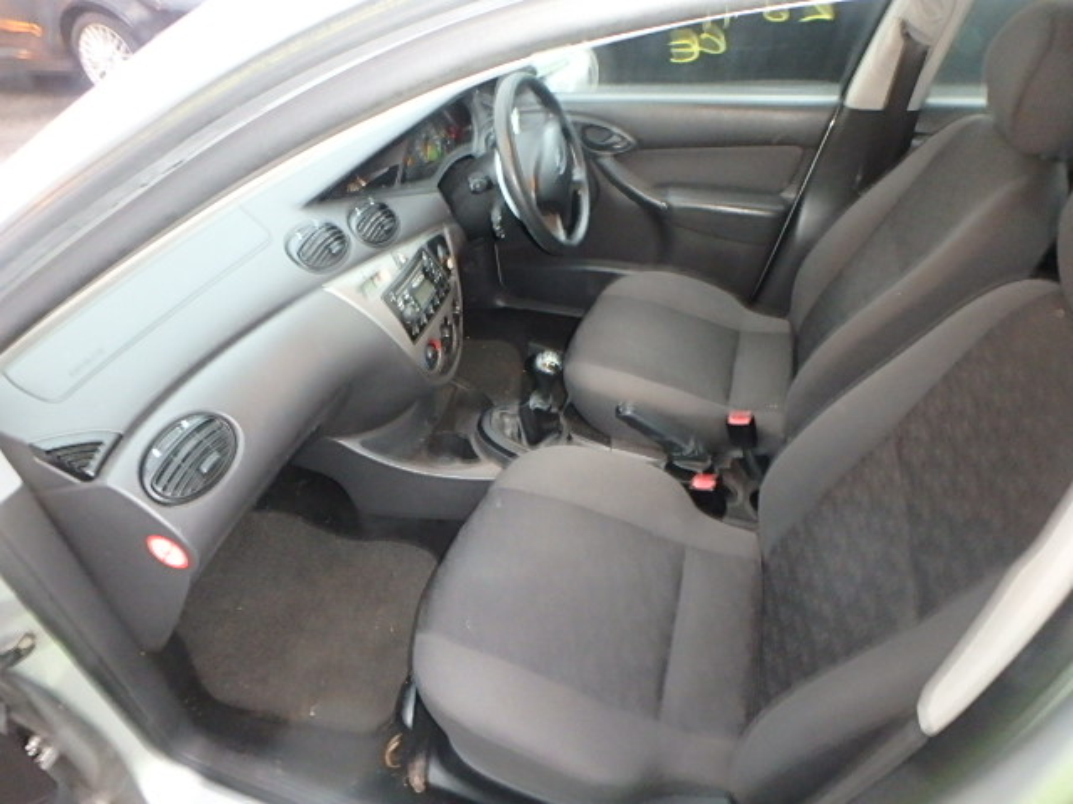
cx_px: 536
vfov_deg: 63.4
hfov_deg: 79.0
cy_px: 402
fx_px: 651
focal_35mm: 21
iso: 800
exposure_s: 1/8
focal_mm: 3.7
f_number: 3.5
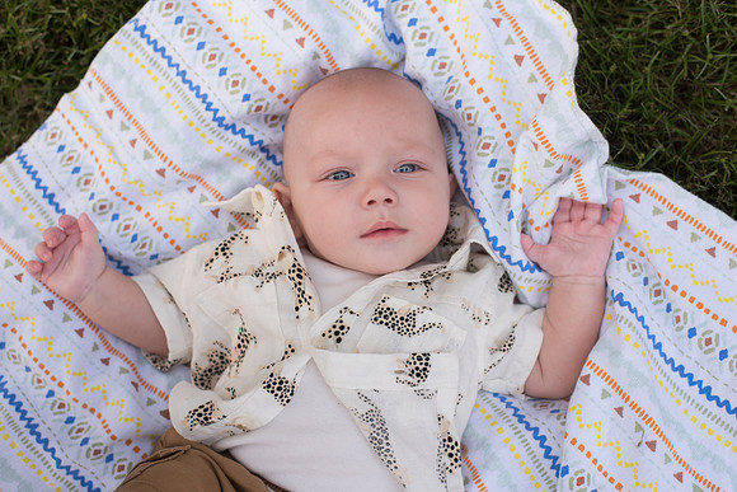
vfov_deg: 27.0
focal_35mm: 50
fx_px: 1024
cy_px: 246
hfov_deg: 39.6
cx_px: 368
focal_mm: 50
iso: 125
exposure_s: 1/320
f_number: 4
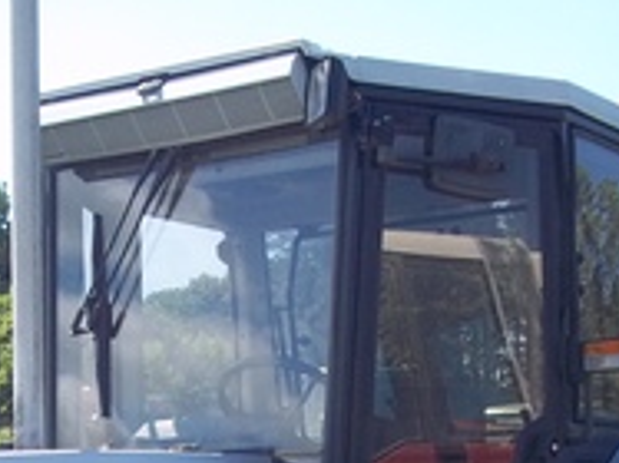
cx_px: 86
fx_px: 1876
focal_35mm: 105
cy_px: 632
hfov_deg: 18.5
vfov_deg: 13.5
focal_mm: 6.5
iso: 80
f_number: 8
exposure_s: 1/80
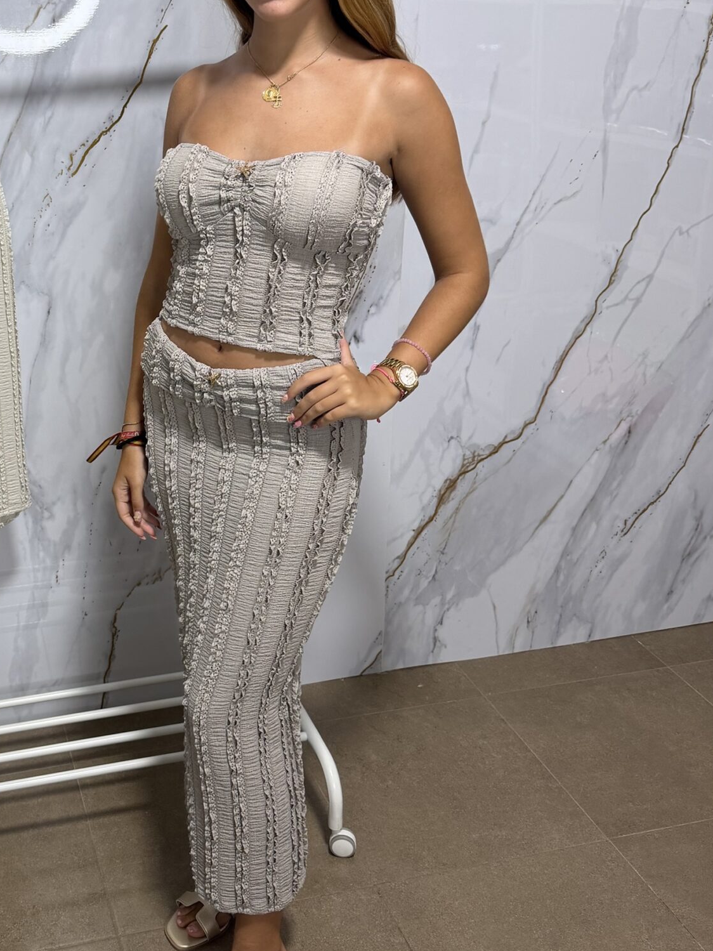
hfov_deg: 34.0
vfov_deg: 45.5
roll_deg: +1.7
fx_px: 1126
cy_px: 381
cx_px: 133
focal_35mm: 41
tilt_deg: -18.6
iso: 125
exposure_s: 1/50
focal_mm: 6.76
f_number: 1.78
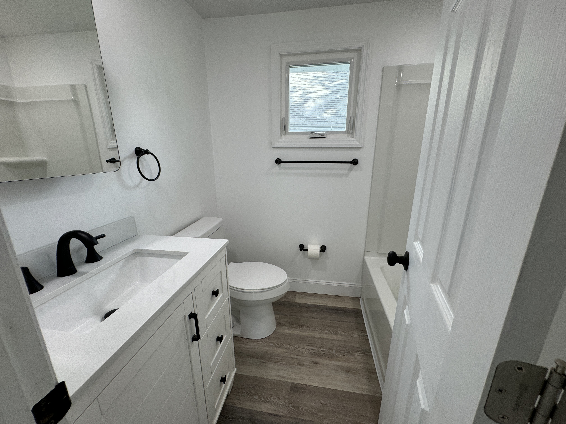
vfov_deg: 85.7
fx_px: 229
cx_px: 283
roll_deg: -0.7
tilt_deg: -16.4
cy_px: 212
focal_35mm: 14
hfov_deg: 102.1
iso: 100
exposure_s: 1/120
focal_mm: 2.22
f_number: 2.2
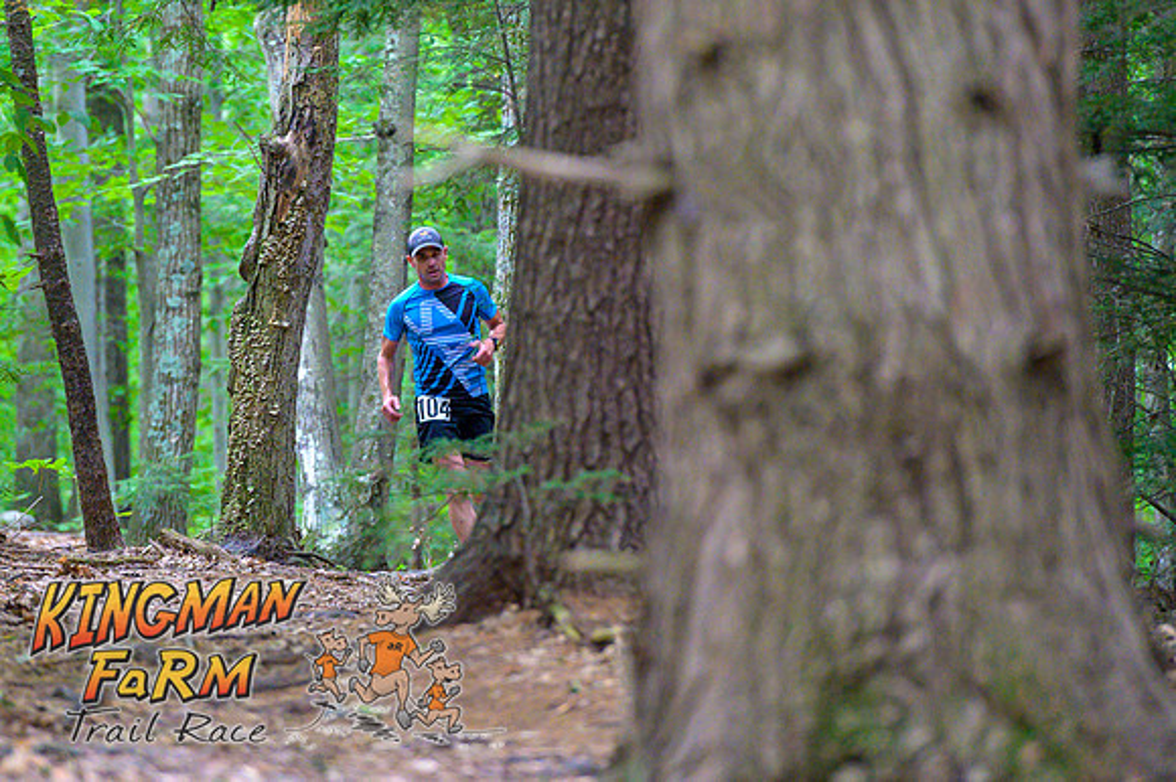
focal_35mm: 245
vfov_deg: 5.6
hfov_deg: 8.4
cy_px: 304
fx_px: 7988
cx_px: 457
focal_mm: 200
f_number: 4
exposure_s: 1/200
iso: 8000
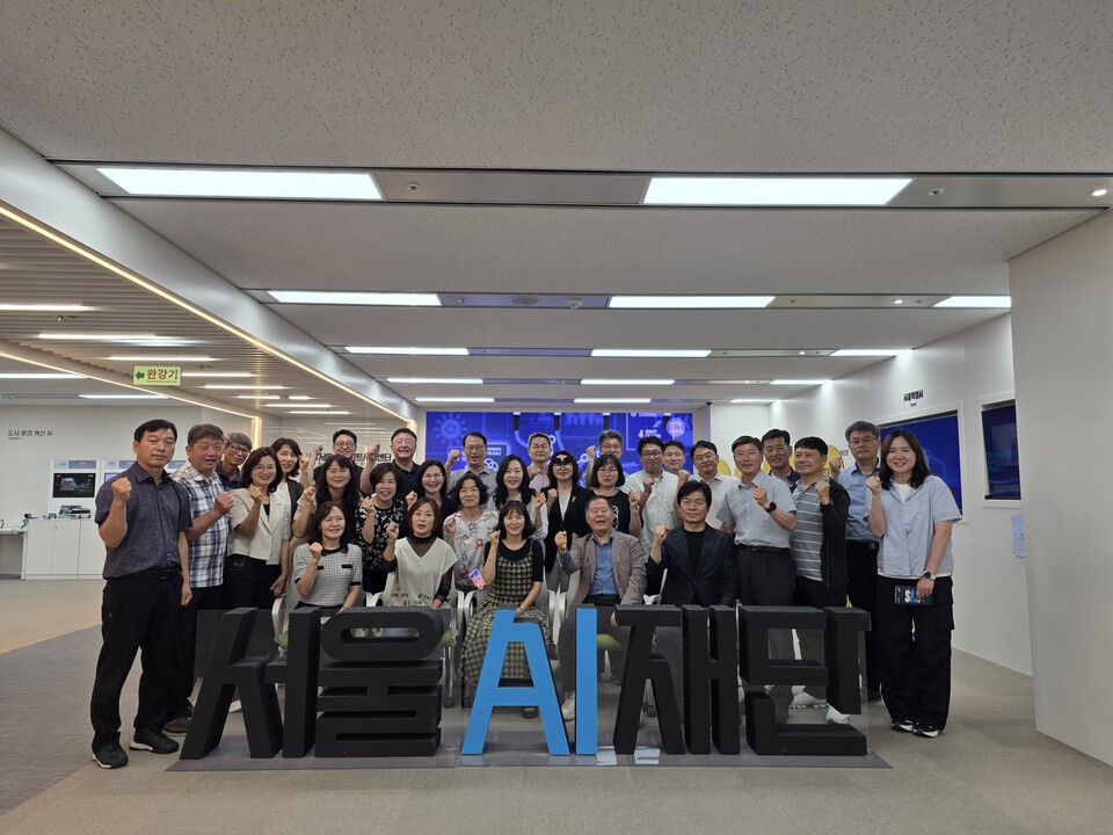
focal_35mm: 23
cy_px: 418
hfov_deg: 73.9
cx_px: 556
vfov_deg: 58.9
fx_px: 740
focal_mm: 6.25
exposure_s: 1/120
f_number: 1.7
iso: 40
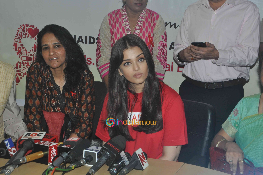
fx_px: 569
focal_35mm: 78
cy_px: 88
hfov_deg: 26.0
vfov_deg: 17.5
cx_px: 132
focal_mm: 52
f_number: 11
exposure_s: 1/160
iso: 1000
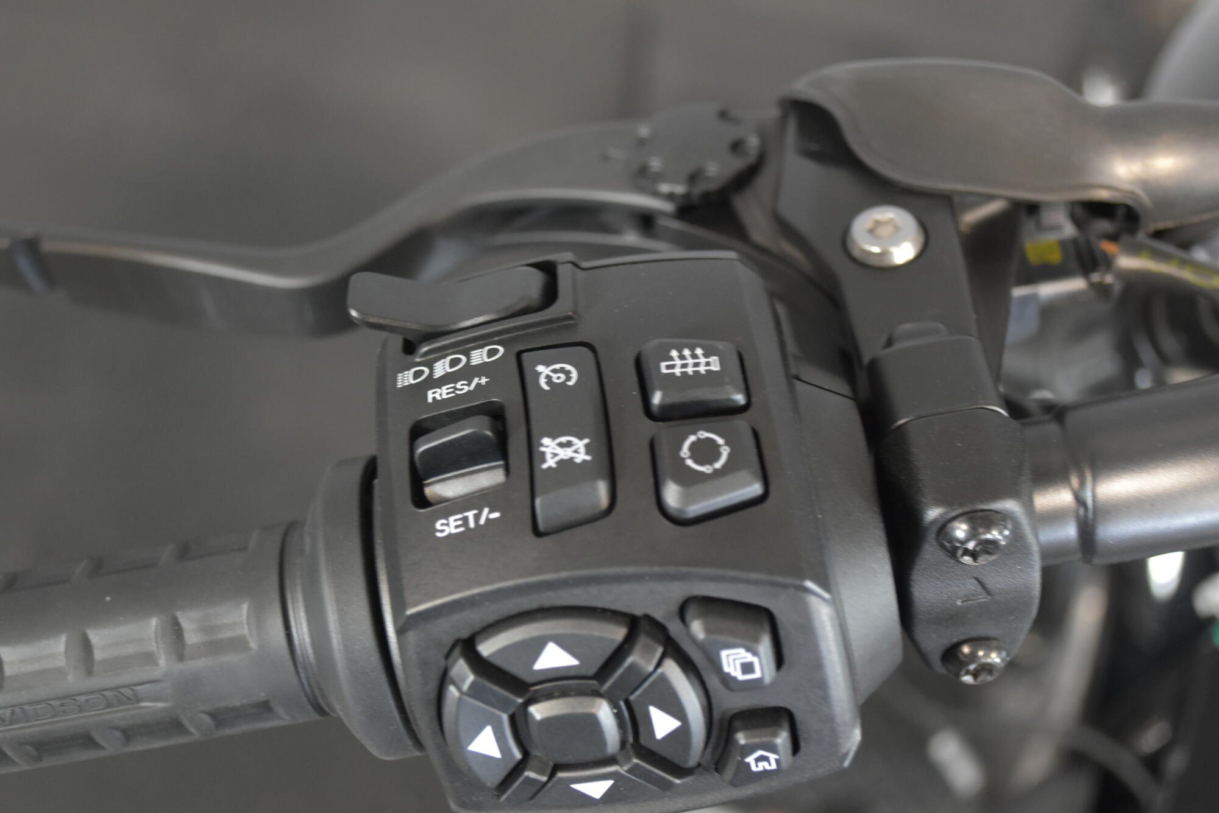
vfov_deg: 28.1
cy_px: 406
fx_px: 1626
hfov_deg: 41.1
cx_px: 610
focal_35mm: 48
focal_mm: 32
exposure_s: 1/10
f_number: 4.8
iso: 1600
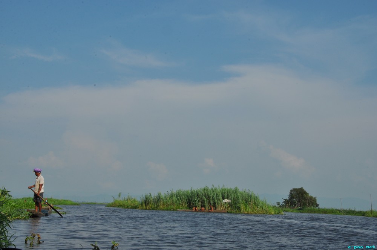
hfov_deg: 41.2
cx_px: 188
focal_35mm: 48
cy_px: 125
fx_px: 502
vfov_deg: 28.0
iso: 200
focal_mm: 32
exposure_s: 1/80
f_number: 25
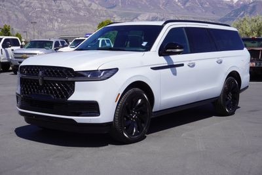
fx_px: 415
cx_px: 131
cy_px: 88
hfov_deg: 35.0
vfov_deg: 23.8
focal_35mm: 57
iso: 100
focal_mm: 38
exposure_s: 1/160
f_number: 11
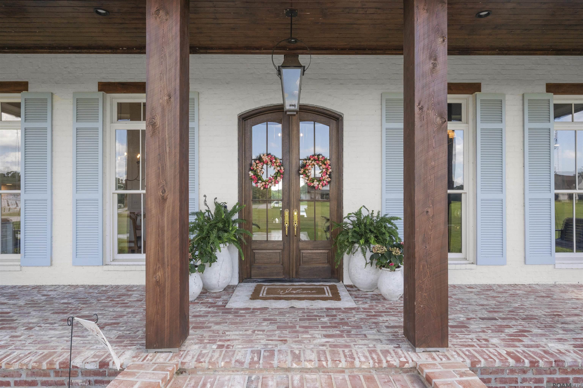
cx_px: 292
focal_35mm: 20
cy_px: 194
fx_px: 332
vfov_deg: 60.6
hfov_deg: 82.6
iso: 640
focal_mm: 20.5
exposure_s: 1/400
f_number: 10
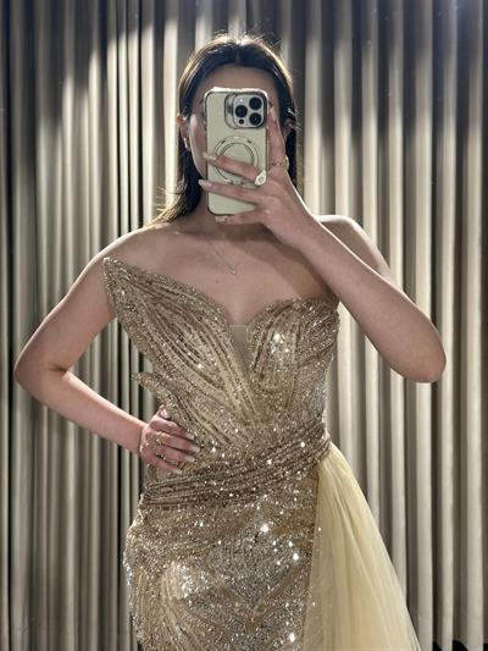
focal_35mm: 48
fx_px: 902
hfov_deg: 30.3
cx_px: 244
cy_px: 326
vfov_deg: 39.6
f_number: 1.78
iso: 40
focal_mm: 6.86
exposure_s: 1/100
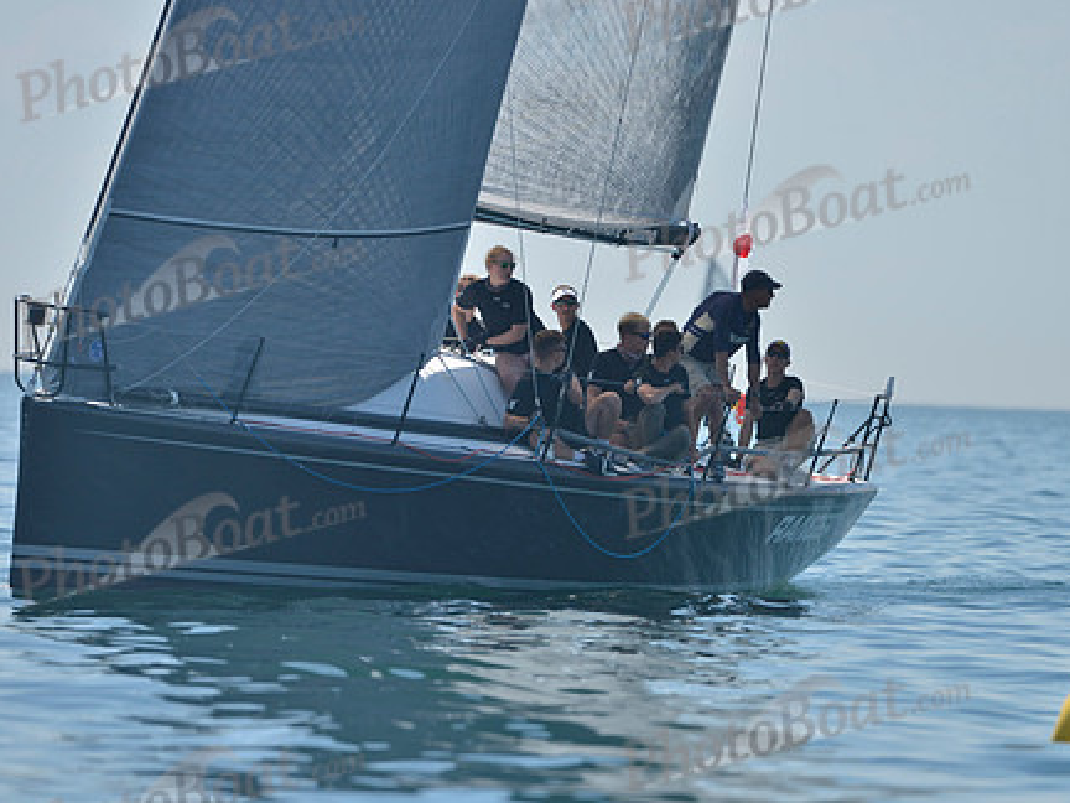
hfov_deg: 3.8
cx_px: 495
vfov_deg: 2.9
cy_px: 380
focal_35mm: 516
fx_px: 15950
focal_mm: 400
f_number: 5.6
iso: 200
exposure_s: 1/1250
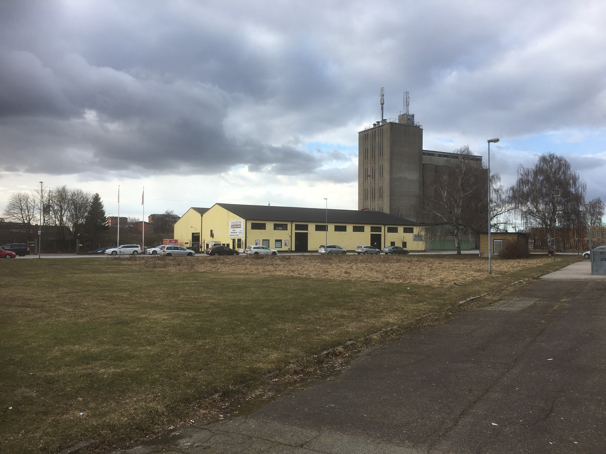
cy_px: 227
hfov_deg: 61.7
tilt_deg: +1.3
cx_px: 303
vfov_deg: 48.2
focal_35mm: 29
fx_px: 508
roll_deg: -0.8
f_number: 2.2
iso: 25
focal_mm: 4.15
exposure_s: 1/591
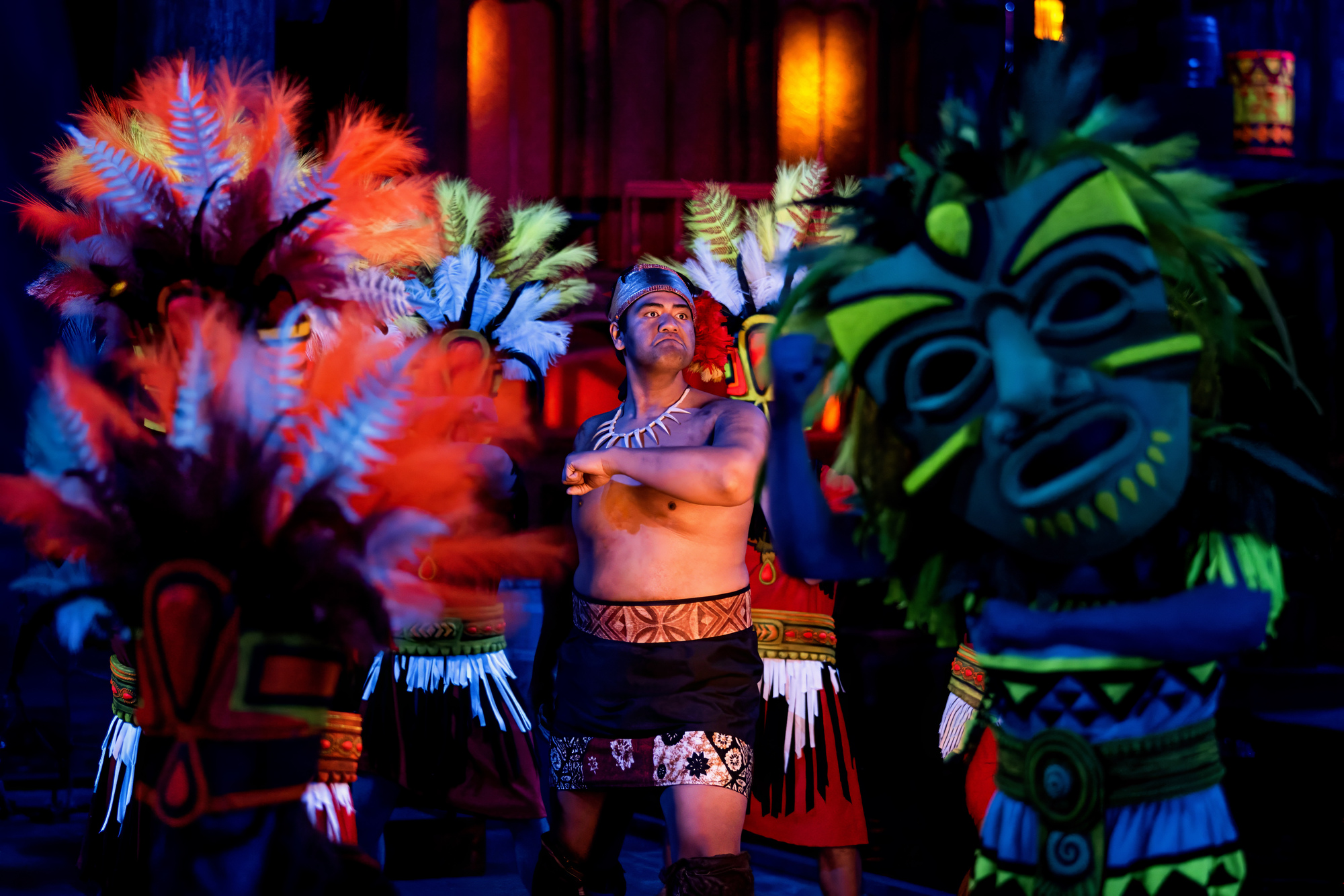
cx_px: 672
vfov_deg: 18.2
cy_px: 448
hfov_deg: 27.0
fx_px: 2800
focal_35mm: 75
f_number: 1.4
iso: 3200
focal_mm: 50
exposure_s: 1/160
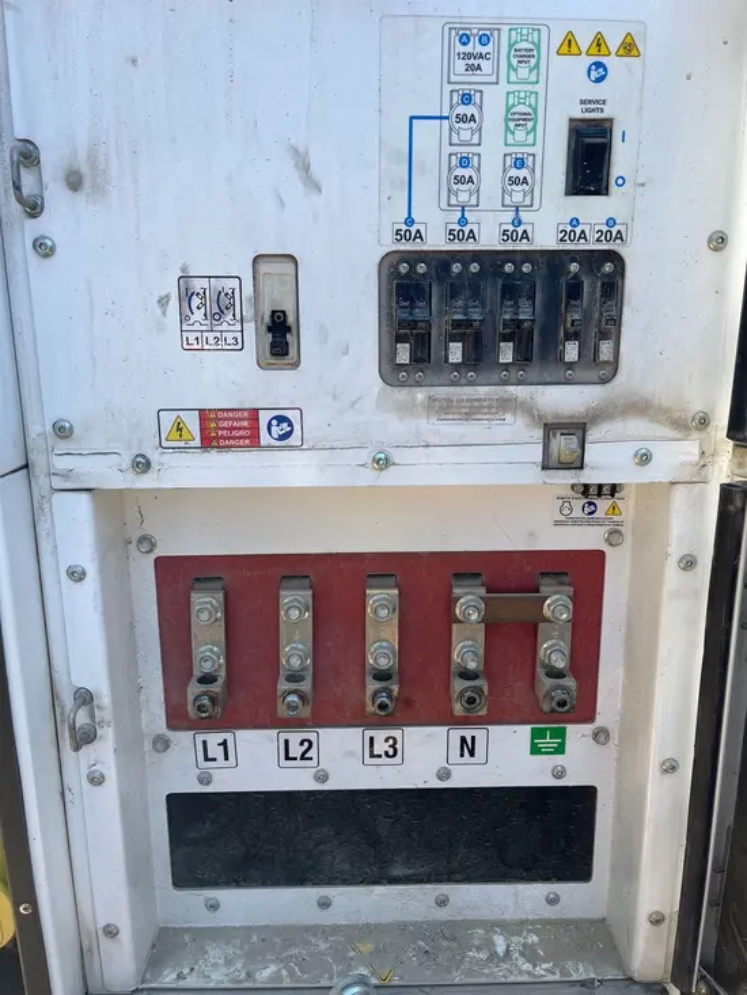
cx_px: 374
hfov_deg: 53.1
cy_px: 498
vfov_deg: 67.3
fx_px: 748
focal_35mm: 26
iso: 50
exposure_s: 1/608
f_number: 1.6
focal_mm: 5.1
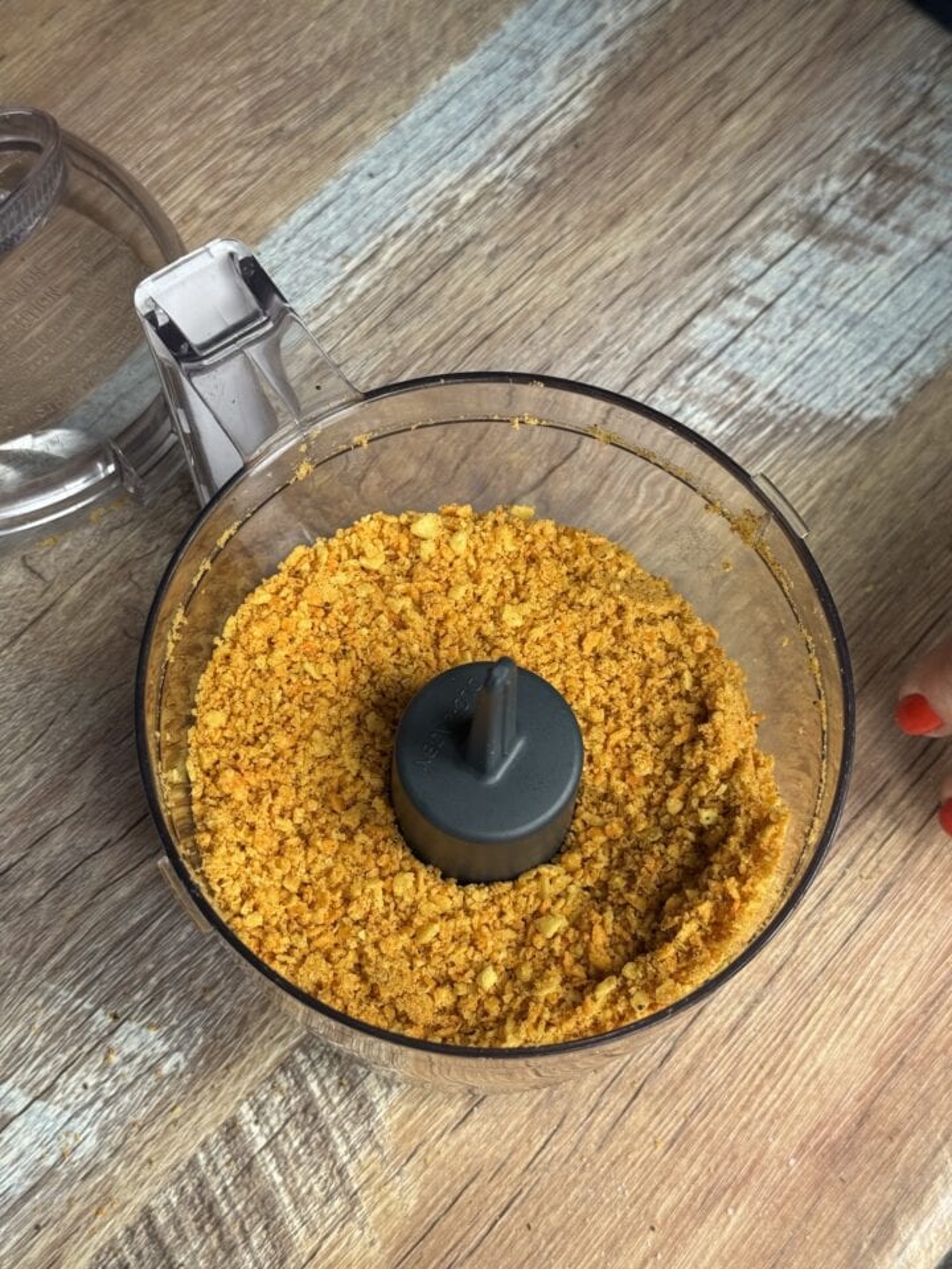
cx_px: 476
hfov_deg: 30.3
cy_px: 634
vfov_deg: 39.7
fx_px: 1760
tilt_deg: -69.5
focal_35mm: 48
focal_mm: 6.76
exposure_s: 1/364
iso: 64
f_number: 1.78
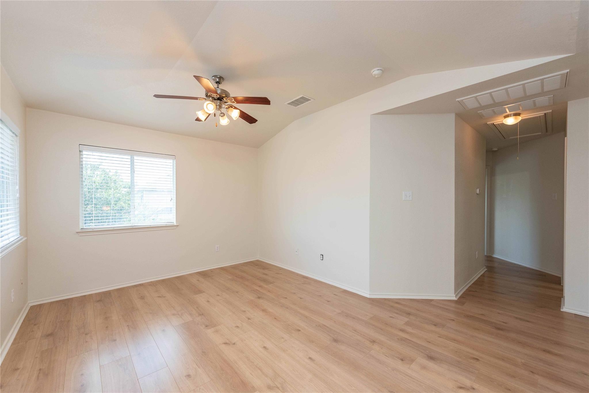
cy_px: 196
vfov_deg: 81.2
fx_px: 229
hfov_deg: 104.2
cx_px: 294
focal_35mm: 14
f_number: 5.6
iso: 400
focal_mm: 14
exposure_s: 1/125
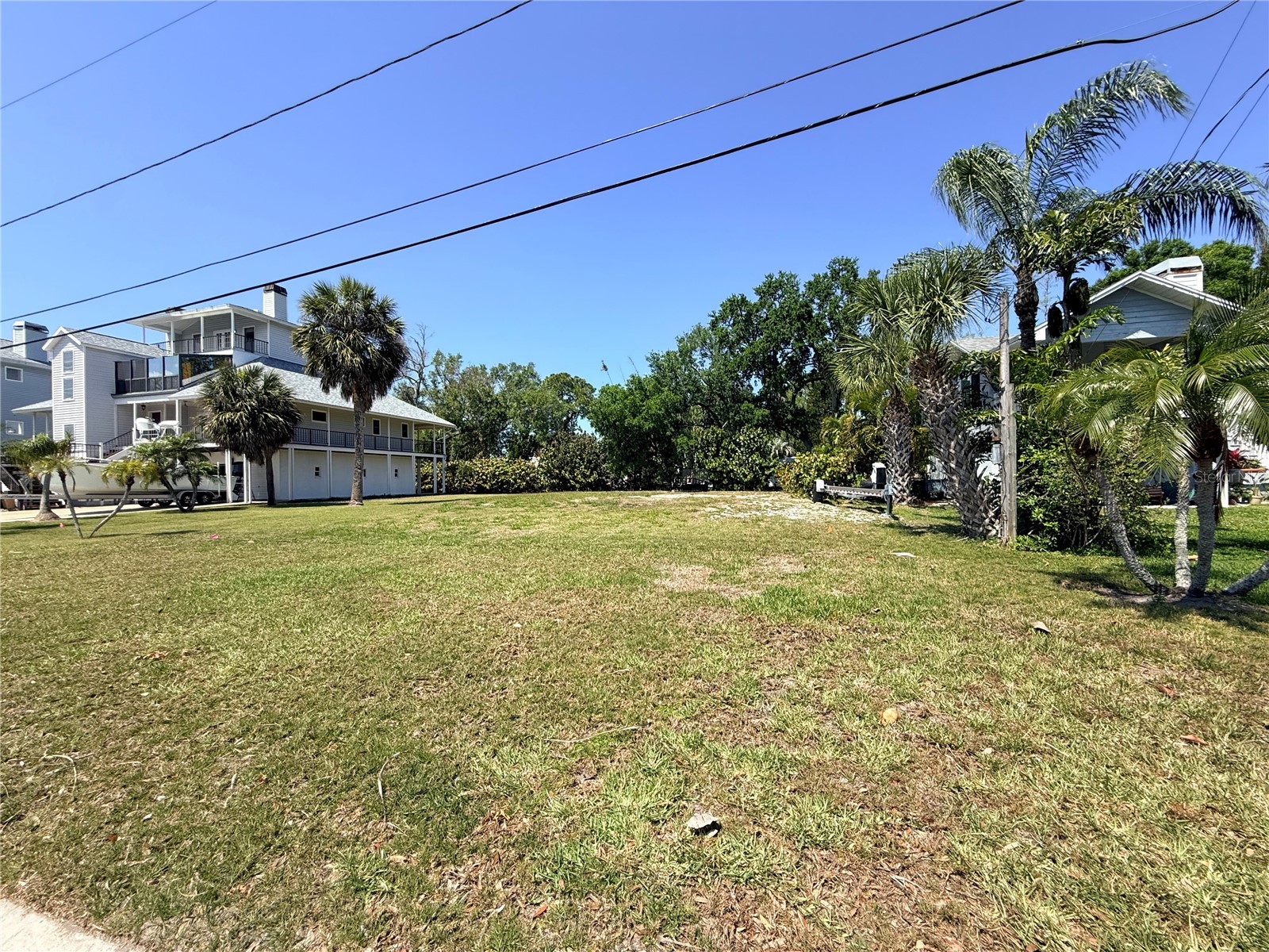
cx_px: 634
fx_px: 513
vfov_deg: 85.7
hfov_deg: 102.1
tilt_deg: +1.3
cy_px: 476
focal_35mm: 14
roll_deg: +1.1
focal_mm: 2.22
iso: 50
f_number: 2.2
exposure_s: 1/1464
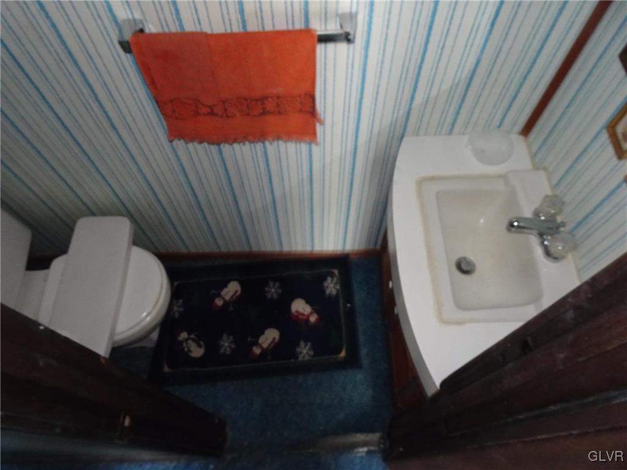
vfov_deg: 56.8
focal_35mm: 24
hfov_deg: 71.6
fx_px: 435
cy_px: 235
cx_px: 314
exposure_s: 1/8
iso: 500
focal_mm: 4.1
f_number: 3.5
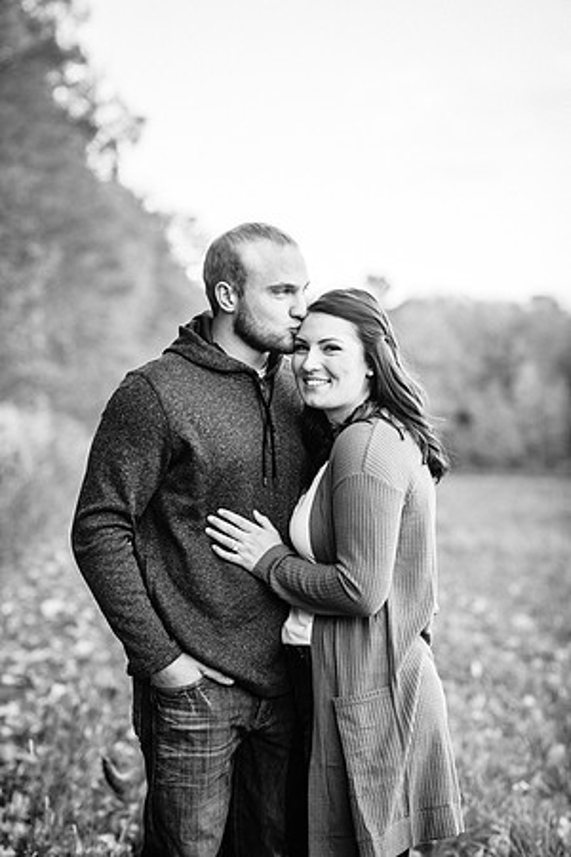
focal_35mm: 85
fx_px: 2022
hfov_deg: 16.1
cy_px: 428
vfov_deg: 23.9
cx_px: 286
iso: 320
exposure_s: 1/200
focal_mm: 85
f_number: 2.8
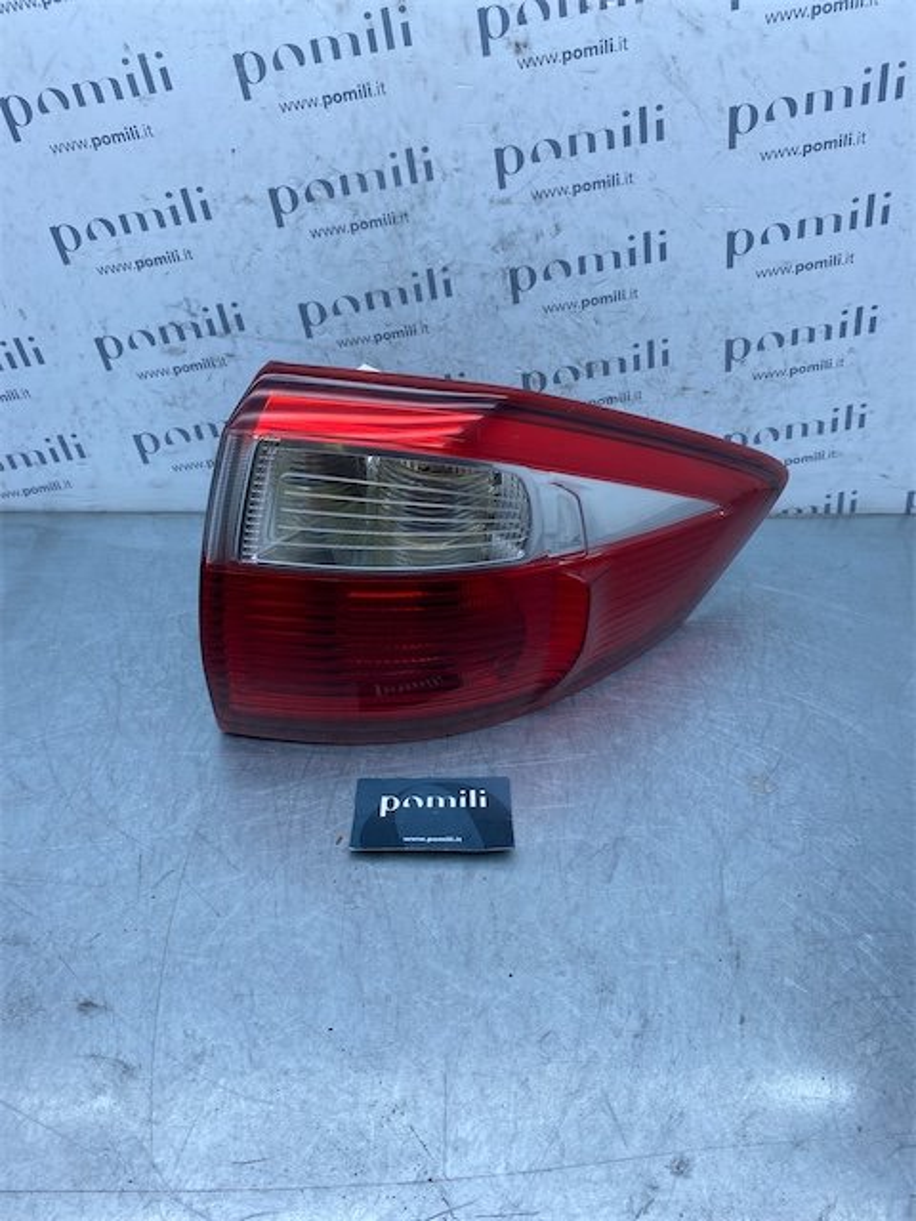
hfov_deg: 53.1
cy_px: 610
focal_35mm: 26
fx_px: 917
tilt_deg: -36.9
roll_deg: -2.8
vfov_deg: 67.3
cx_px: 458
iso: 32
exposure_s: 1/912
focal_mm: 4.25
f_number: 1.8
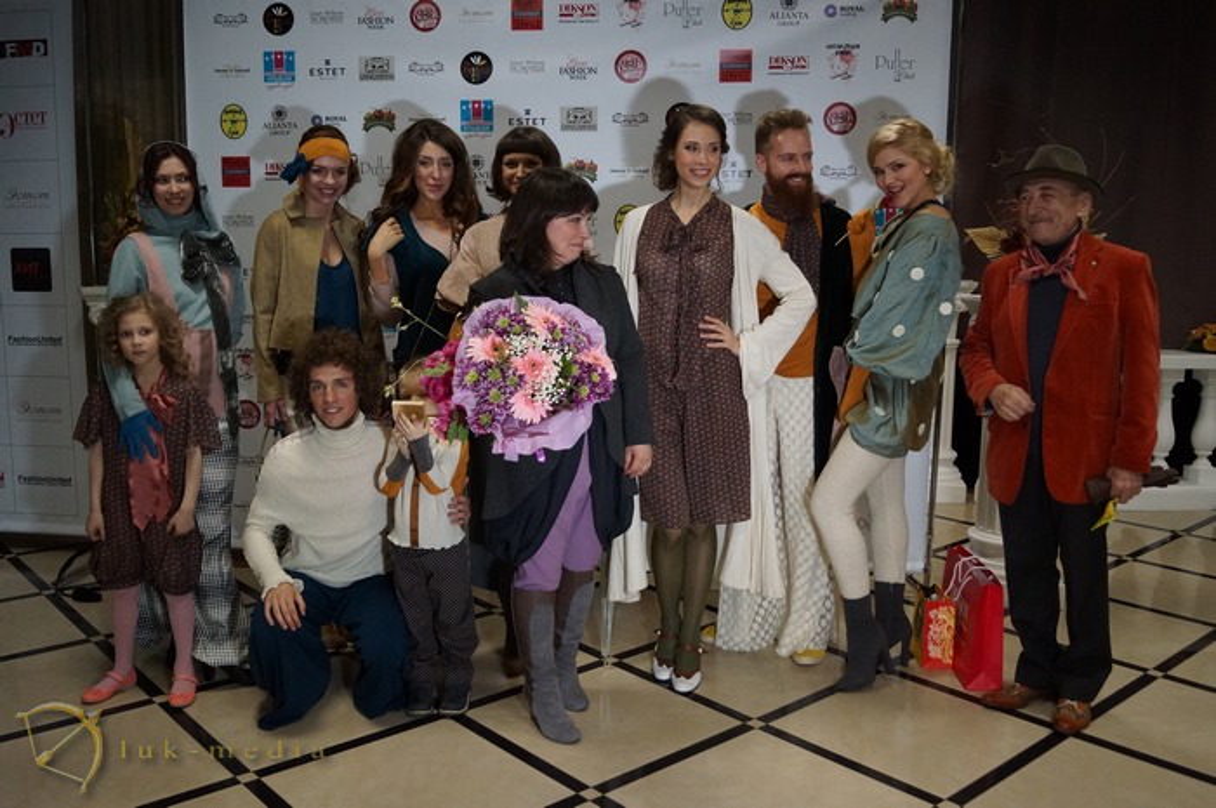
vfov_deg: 39.9
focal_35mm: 33
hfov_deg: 57.3
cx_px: 608
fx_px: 1113
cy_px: 404
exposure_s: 1/60
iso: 1000
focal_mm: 22
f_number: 4
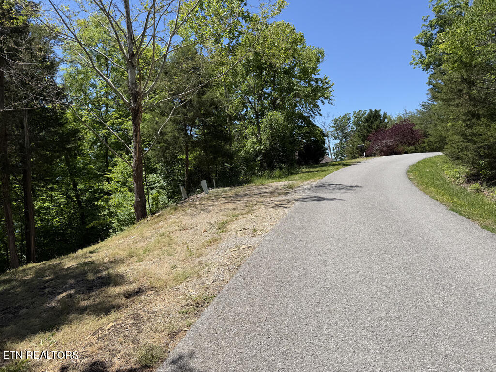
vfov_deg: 56.8
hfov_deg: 71.6
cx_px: 248
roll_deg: +2.4
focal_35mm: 24
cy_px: 186
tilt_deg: -1.2
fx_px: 344
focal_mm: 6.76
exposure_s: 1/3425
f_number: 1.78
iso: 80
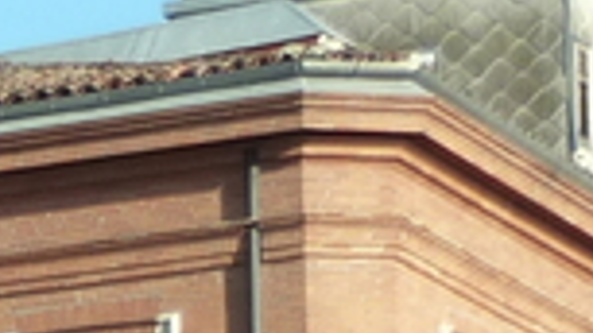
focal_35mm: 410
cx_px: -1391
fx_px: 6446
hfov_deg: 4.9
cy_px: 1320
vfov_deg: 2.9
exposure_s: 1/250
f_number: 4
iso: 125
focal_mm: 7.9
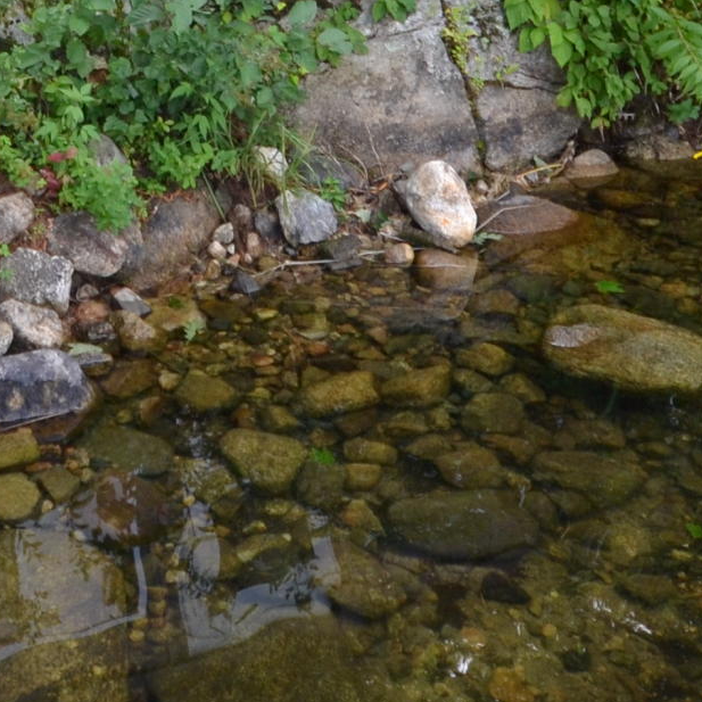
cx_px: 147
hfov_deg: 27.2
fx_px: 1423
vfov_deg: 23.4
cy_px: -283
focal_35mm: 62
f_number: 5.6
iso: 160
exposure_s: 1/125
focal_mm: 10
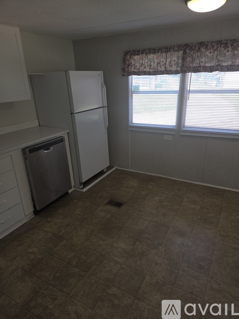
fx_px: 212
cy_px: 160
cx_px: 120
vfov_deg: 73.9
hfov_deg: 58.9
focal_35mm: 23
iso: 32
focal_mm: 5.4
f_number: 1.8
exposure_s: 1/120
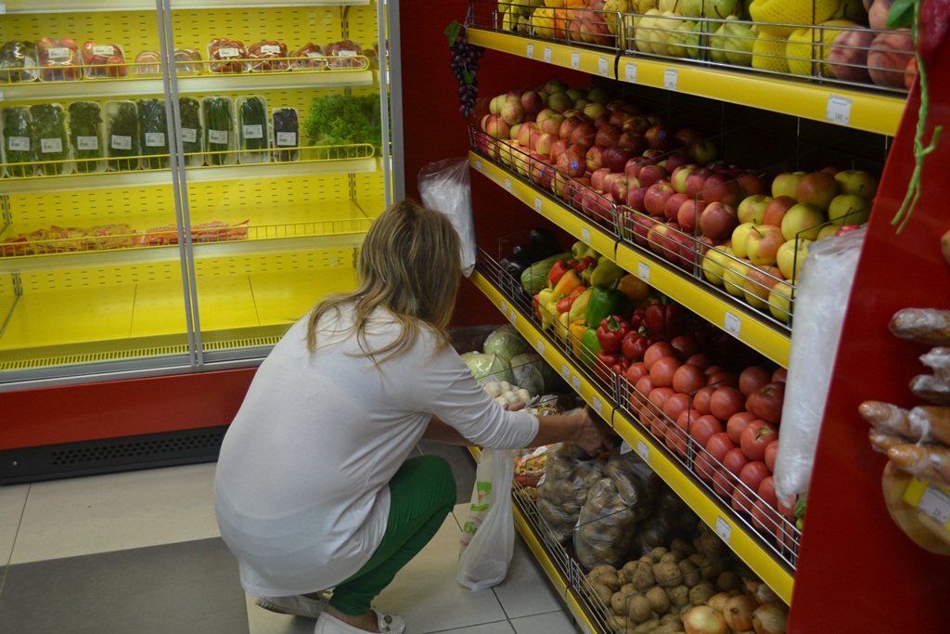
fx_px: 1029
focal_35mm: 39
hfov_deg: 49.5
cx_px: 475
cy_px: 317
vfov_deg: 34.2
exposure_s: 1/60
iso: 450
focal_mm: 26
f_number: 4.2
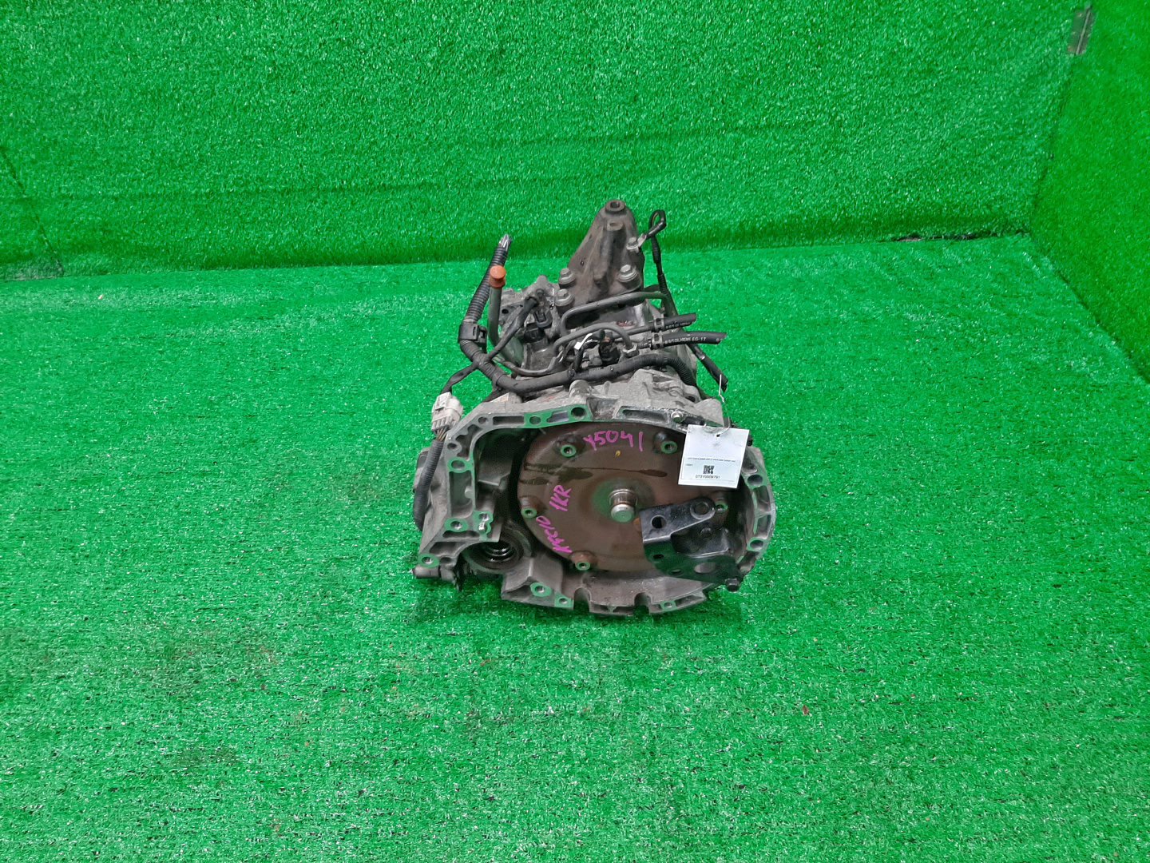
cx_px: 575
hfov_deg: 67.3
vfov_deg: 53.1
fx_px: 864
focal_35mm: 26
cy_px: 432
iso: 110
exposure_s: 1/50
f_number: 1.7
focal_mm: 3.93
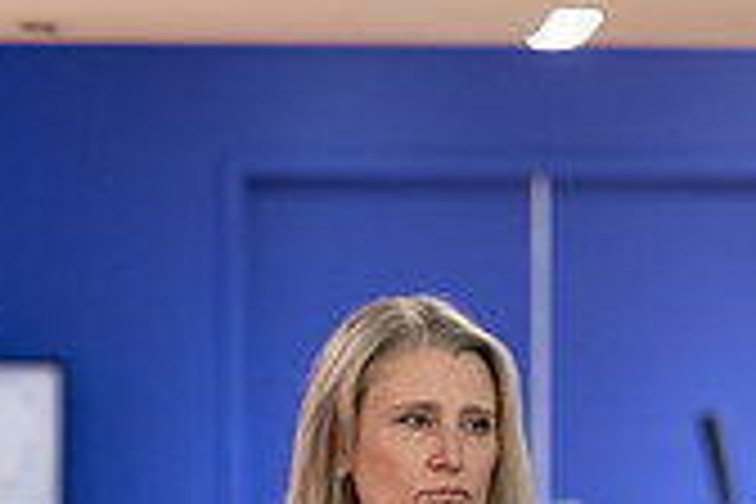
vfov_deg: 4.0
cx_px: 374
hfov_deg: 6.0
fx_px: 7244
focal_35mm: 345
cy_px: 598
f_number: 3.2
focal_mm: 97
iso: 1250
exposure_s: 1/160
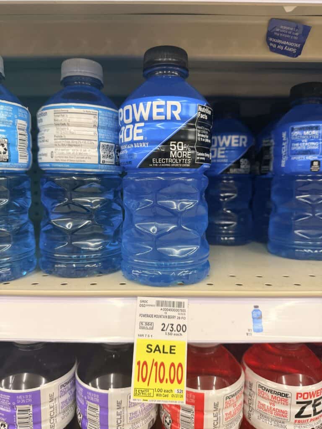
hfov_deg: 56.8
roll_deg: -0.2
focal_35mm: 24
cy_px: 214
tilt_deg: -8.4
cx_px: 161
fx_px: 298
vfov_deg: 71.6
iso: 160
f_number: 1.78
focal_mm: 6.76
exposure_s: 1/64
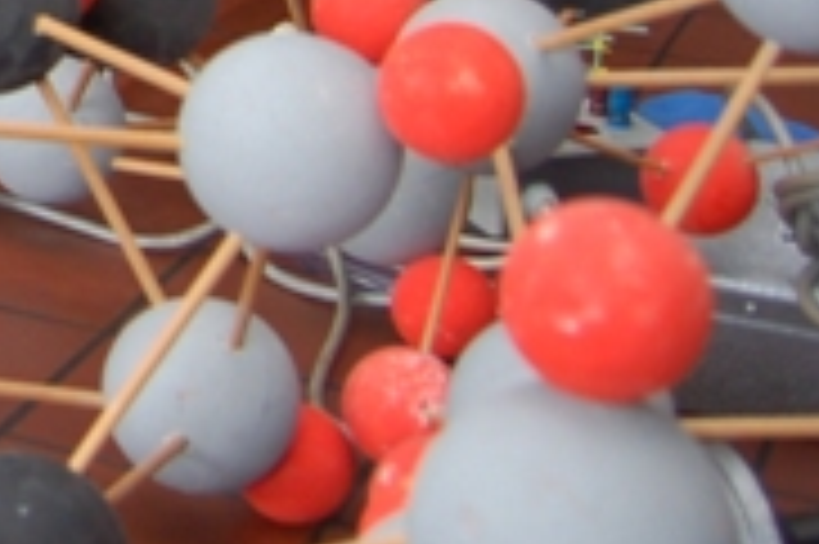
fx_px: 2705
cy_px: -427
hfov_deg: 14.8
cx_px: -702
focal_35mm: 119
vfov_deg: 10.8
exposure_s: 1/60
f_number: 4
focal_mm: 18
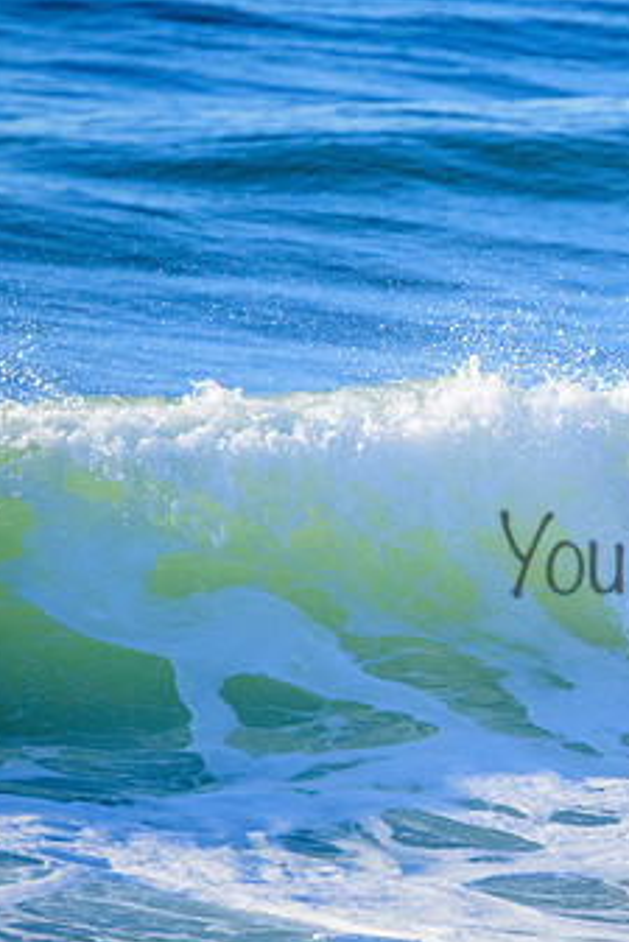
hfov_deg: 1.0
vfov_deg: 1.5
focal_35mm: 1376
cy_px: 530
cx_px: 788
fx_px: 36023
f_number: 11
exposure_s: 1/2000
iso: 1400
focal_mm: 800
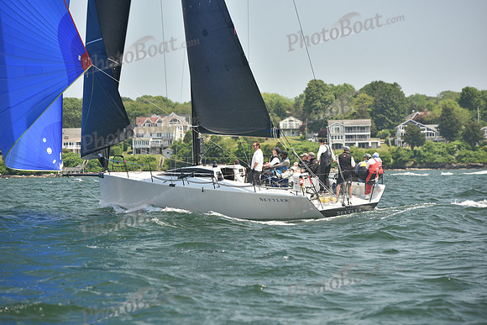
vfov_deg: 10.2
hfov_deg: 15.2
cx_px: 244
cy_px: 162
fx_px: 1827
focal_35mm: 135
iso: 250
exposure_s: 1/640
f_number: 4.5
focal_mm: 135
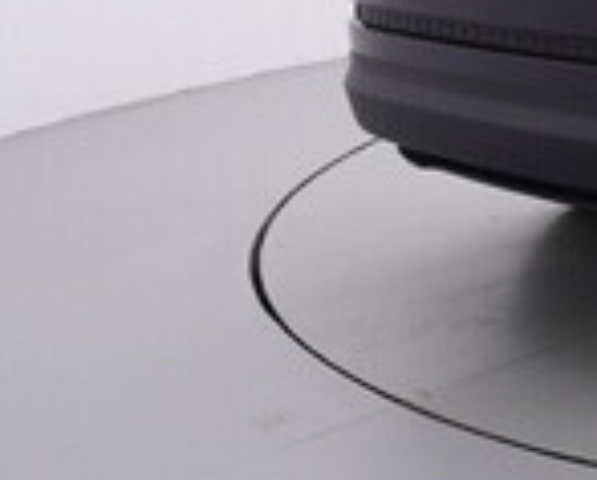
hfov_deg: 19.1
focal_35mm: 79
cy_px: 18
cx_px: 1042
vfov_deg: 19.1
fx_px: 1393
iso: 200
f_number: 5
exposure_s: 1/80
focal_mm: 15
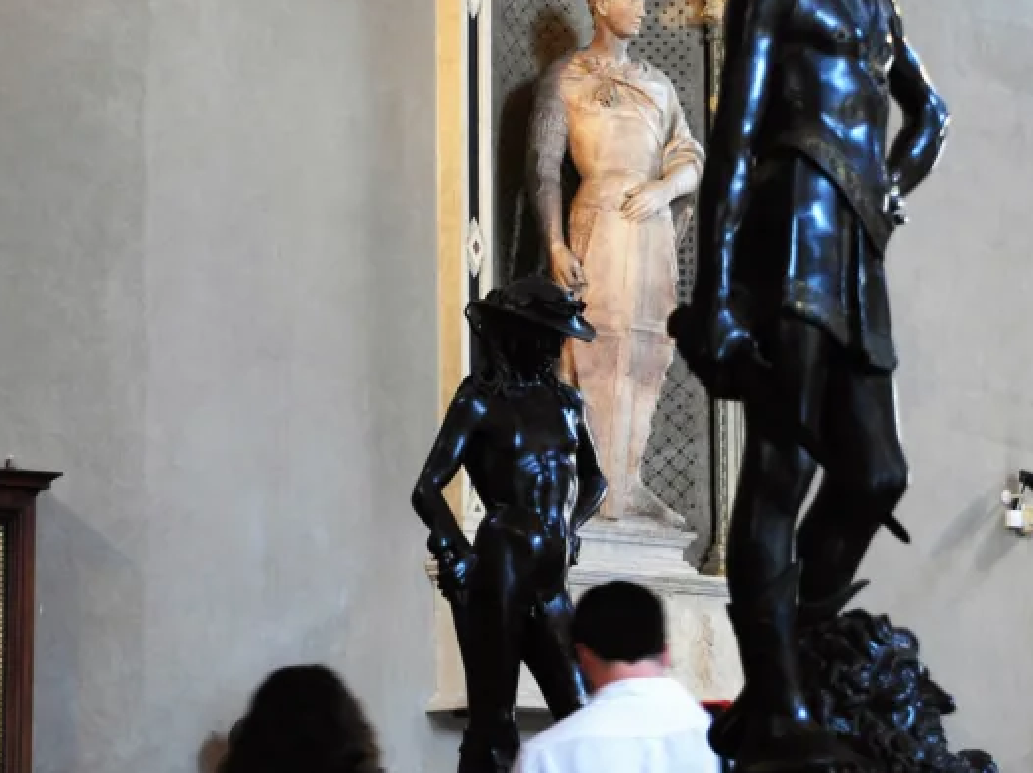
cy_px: 282
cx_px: 592
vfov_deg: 10.9
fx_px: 4057
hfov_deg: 14.5
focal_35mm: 136
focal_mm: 48
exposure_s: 1/10
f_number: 4.8
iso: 200
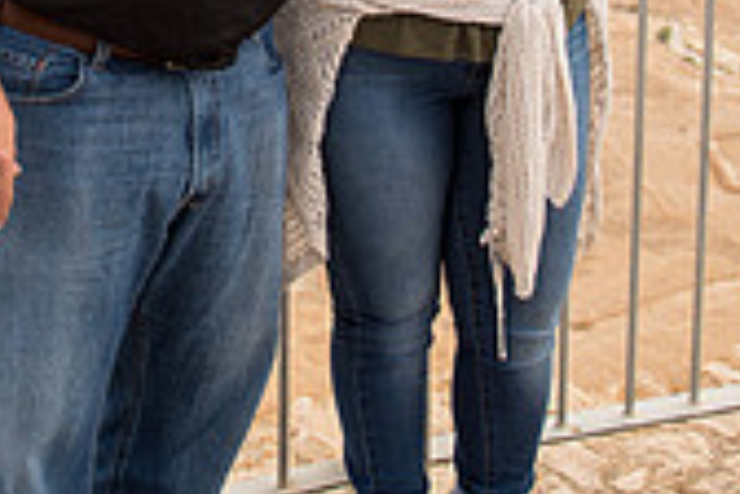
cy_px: -337
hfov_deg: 24.2
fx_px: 1706
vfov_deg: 14.8
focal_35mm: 83
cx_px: 176
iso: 200
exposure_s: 1/2000
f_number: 2.8
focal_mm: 24
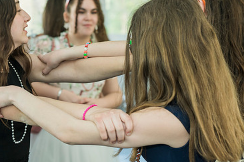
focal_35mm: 111
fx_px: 752
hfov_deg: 18.4
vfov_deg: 12.3
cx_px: 111
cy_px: 73
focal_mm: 70
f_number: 4.5
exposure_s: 1/200
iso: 800
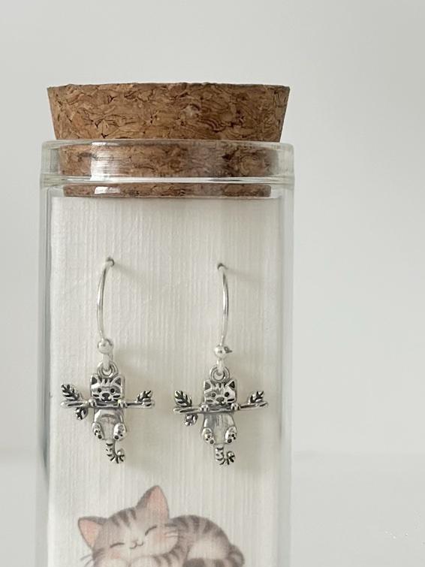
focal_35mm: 89
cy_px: 363
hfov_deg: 16.6
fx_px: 1457
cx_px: 166
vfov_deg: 22.0
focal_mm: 6.86
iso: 125
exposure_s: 1/121
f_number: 1.78
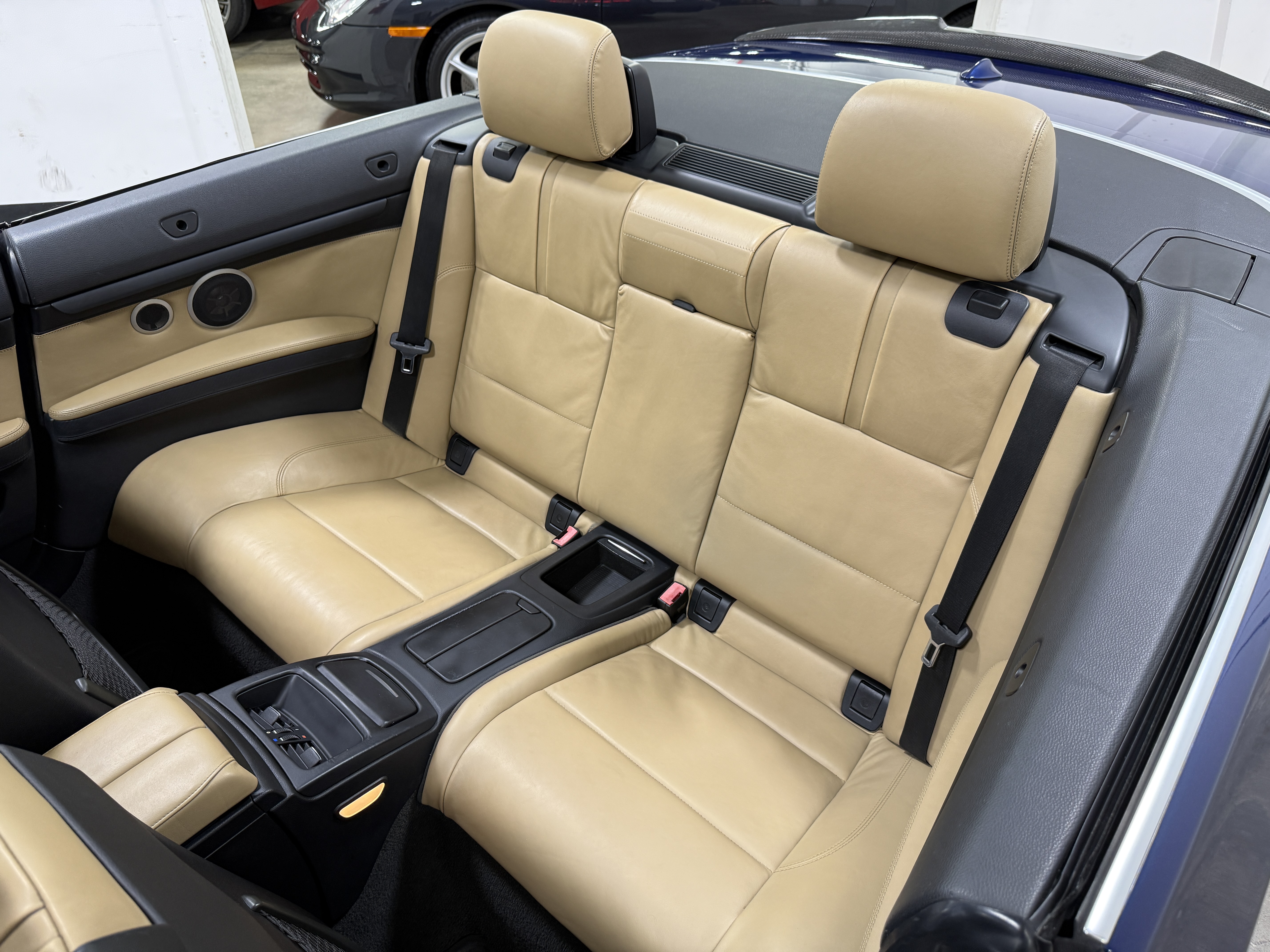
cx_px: 635
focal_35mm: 24
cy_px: 476
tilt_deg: -37.1
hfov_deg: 71.6
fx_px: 881
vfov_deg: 56.8
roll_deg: +0.5
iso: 200
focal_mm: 6.76
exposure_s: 1/120
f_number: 1.78
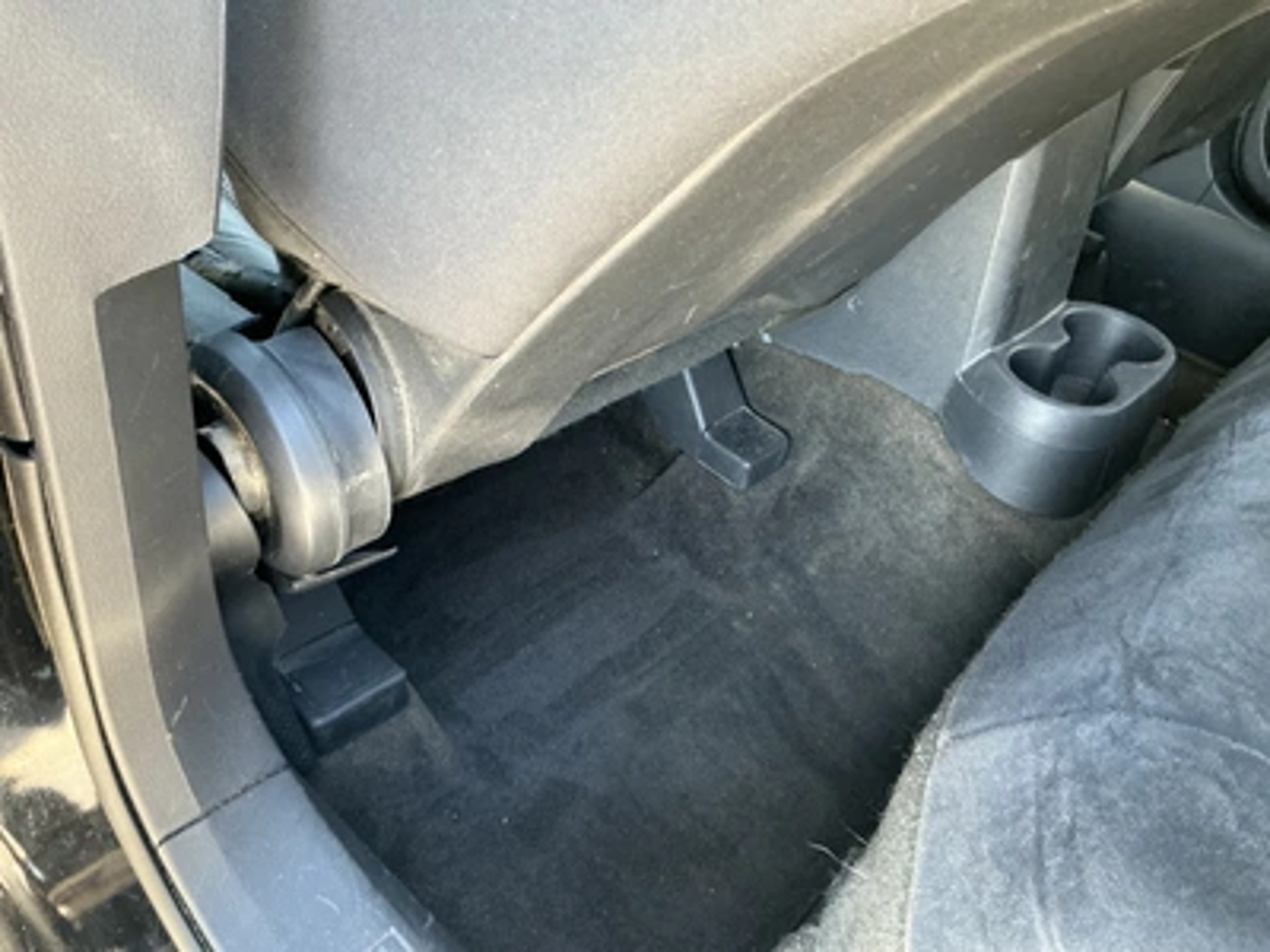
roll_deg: -10.1
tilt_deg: -40.0
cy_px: 476
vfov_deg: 49.7
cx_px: 635
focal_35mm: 28
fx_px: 1027
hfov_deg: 63.4
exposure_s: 1/52
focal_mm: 3
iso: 320
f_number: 1.8
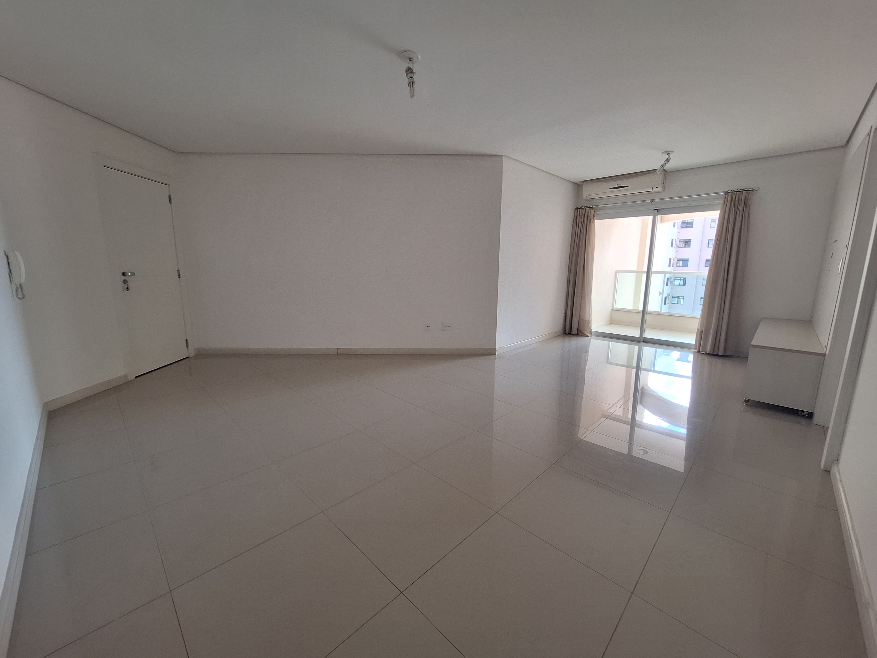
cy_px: 329
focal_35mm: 13
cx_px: 438
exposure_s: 1/60
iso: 80
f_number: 2.2
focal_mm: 1.74
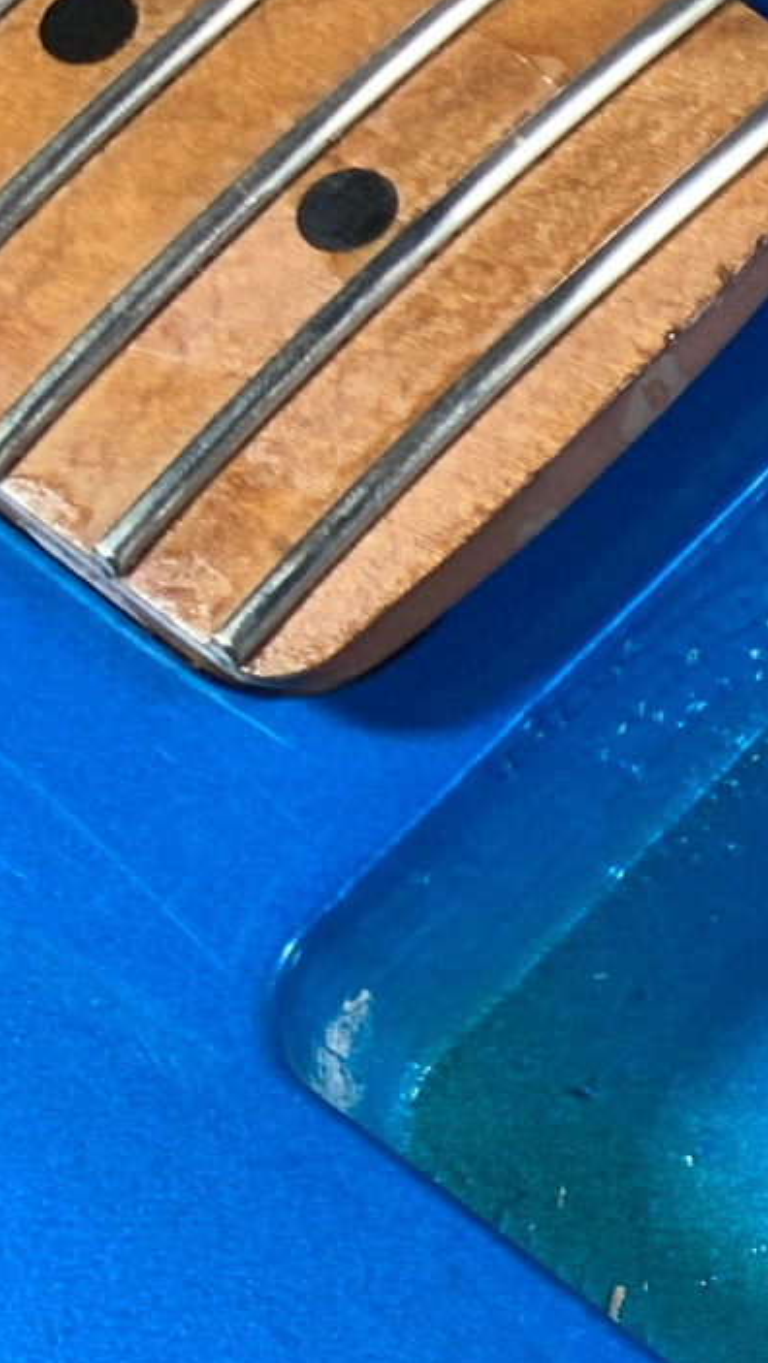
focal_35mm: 115
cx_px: 2261
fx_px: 4159
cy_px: 1280
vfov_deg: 18.3
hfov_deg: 8.8
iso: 64
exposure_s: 1/78
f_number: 1.8
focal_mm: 3
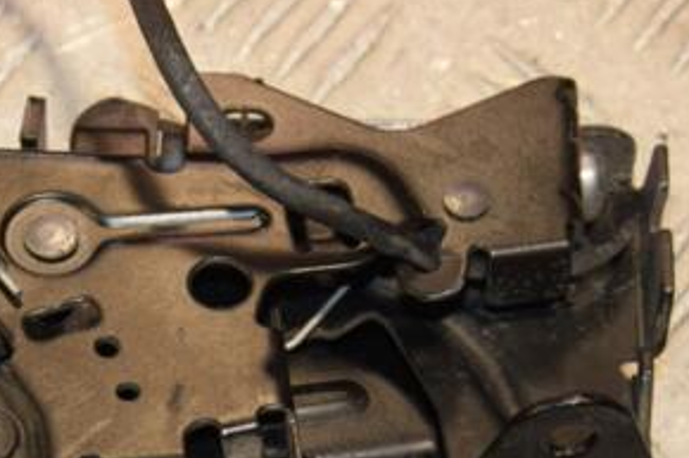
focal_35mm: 180
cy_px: 422
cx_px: 204
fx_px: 3443
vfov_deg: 7.6
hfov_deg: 11.4
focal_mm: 58
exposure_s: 1/200
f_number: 7.1
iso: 800
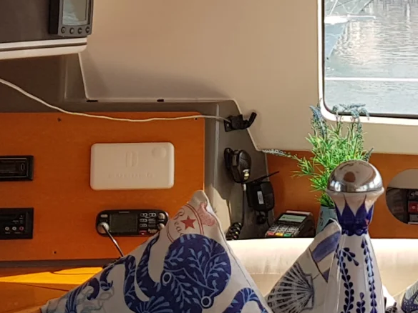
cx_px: 515
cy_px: 103
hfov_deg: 16.5
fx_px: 1377
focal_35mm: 114
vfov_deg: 13.0
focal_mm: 4.2
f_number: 1.7
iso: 40
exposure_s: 1/560
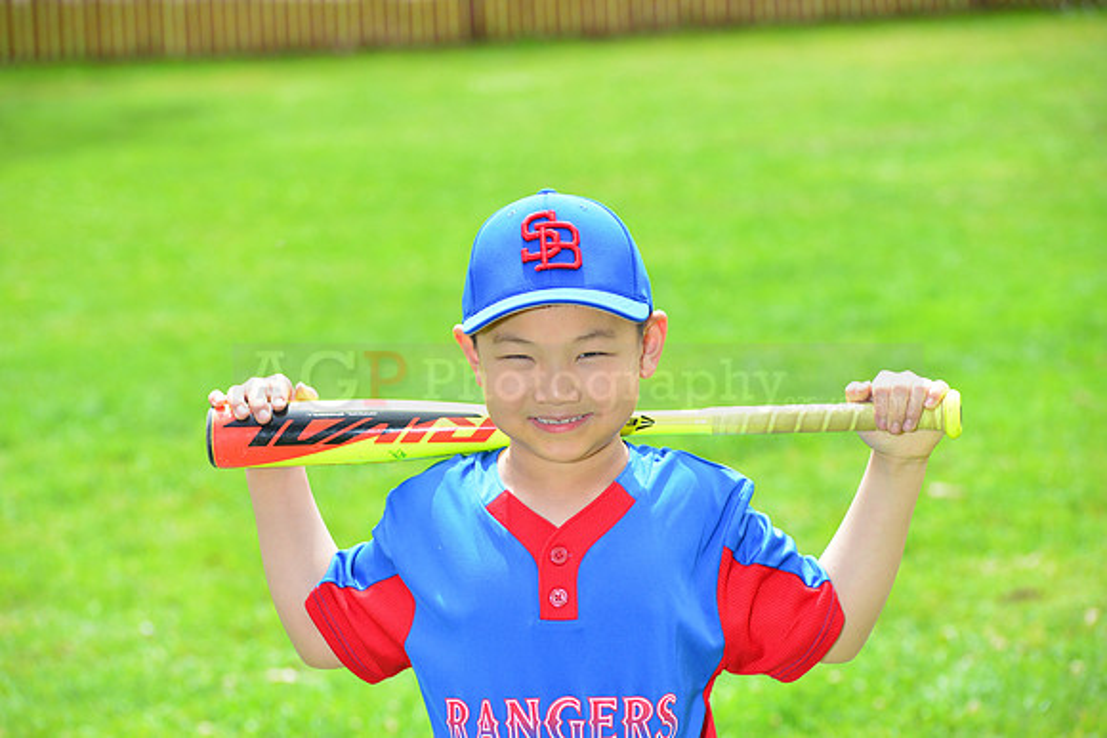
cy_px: 369
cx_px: 554
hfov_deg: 14.2
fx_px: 4460
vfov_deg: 9.5
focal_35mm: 145
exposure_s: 1/200
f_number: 8
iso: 200
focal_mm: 145
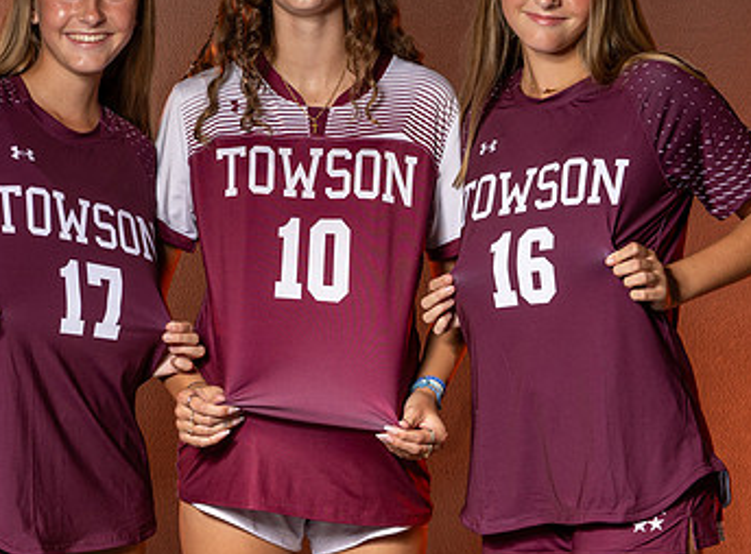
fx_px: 3128
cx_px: 147
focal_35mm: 145
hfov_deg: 13.6
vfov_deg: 10.1
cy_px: 165
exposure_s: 1/200
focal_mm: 62
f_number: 10
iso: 80
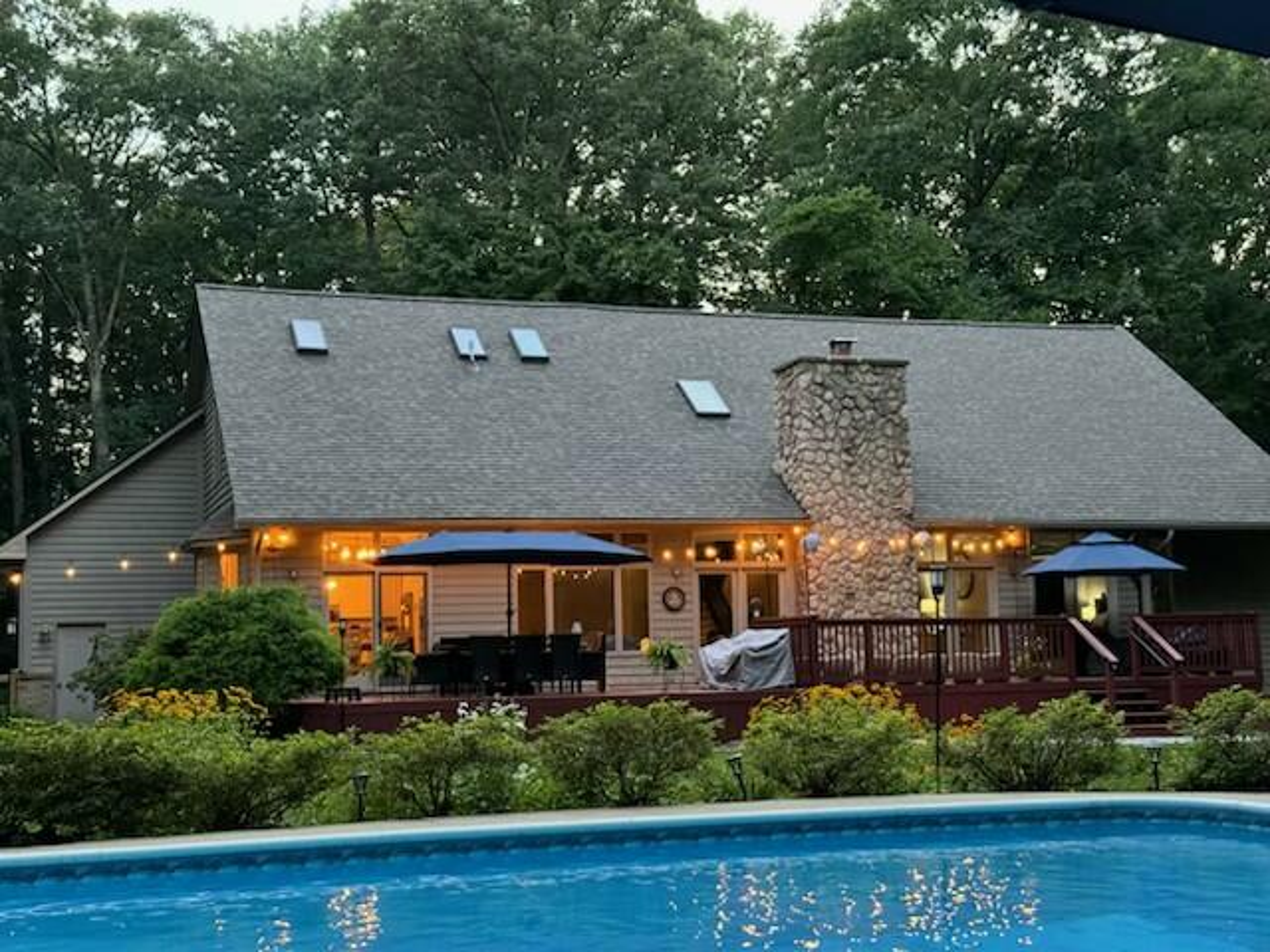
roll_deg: +1.1
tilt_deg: +4.6
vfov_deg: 30.3
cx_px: 635
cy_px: 476
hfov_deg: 39.7
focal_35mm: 48
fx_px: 1761
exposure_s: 1/30
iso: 400
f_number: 1.78
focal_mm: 6.76
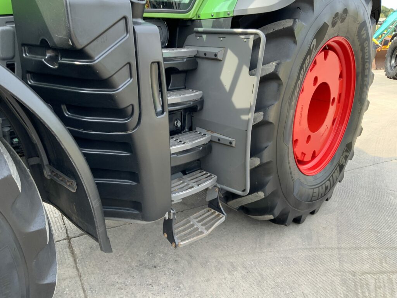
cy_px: 149
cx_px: 198
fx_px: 333
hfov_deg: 61.7
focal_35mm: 29
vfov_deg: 48.2
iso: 20
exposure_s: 1/122
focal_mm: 3
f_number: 1.8
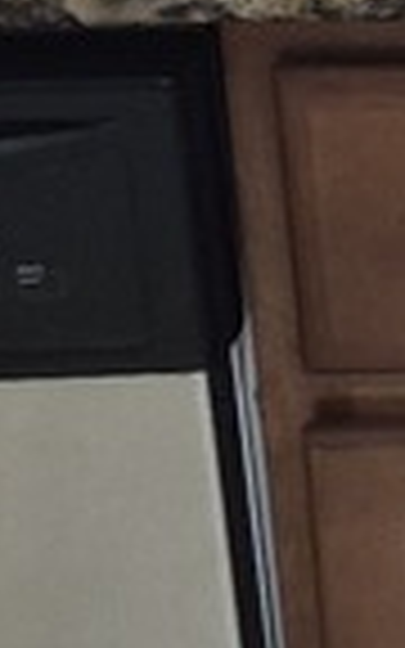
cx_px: 1818
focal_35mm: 244
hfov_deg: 4.7
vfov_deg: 8.6
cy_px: 63
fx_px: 4309
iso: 320
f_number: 1.8
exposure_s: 1/120
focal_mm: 5.4
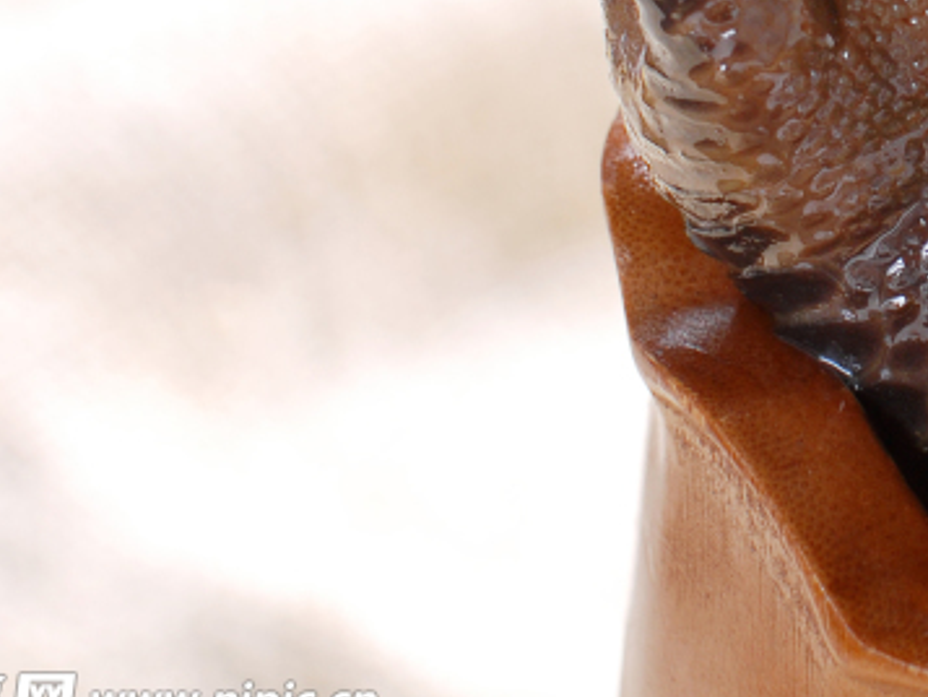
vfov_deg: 7.1
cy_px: -144
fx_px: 5551
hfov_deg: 9.4
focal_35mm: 207
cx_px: 1159
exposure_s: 1/160
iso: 100
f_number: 6.3
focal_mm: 50
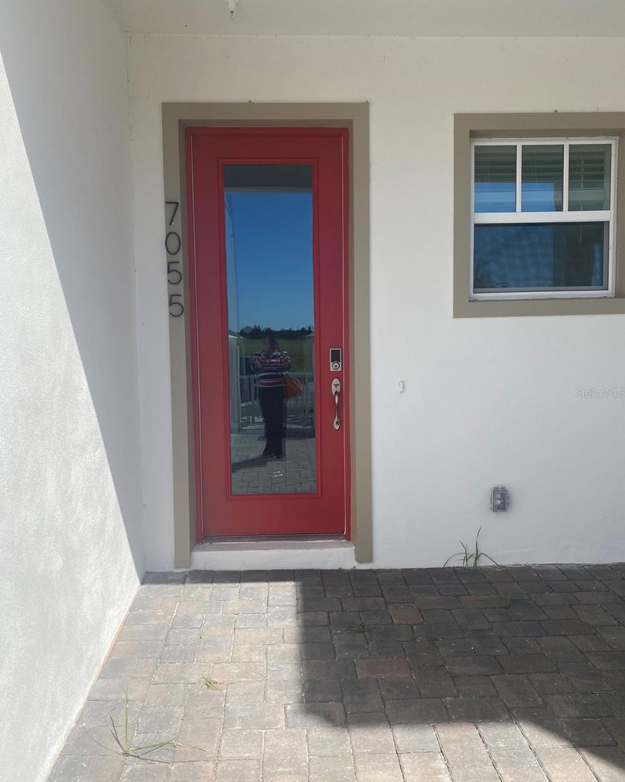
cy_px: 392
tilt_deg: -4.2
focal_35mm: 28
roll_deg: +0.4
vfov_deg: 62.2
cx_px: 304
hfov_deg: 51.5
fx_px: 648
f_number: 1.8
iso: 32
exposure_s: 1/3125
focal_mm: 4.25
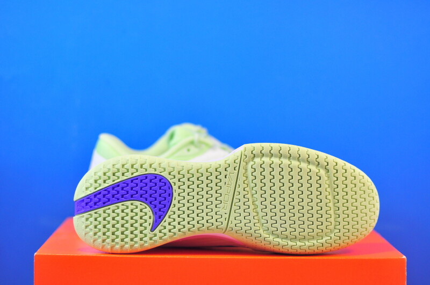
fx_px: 895
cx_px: 215
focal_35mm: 75
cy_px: 142
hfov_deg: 27.0
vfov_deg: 18.1
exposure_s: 1/320
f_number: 2
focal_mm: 50
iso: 250
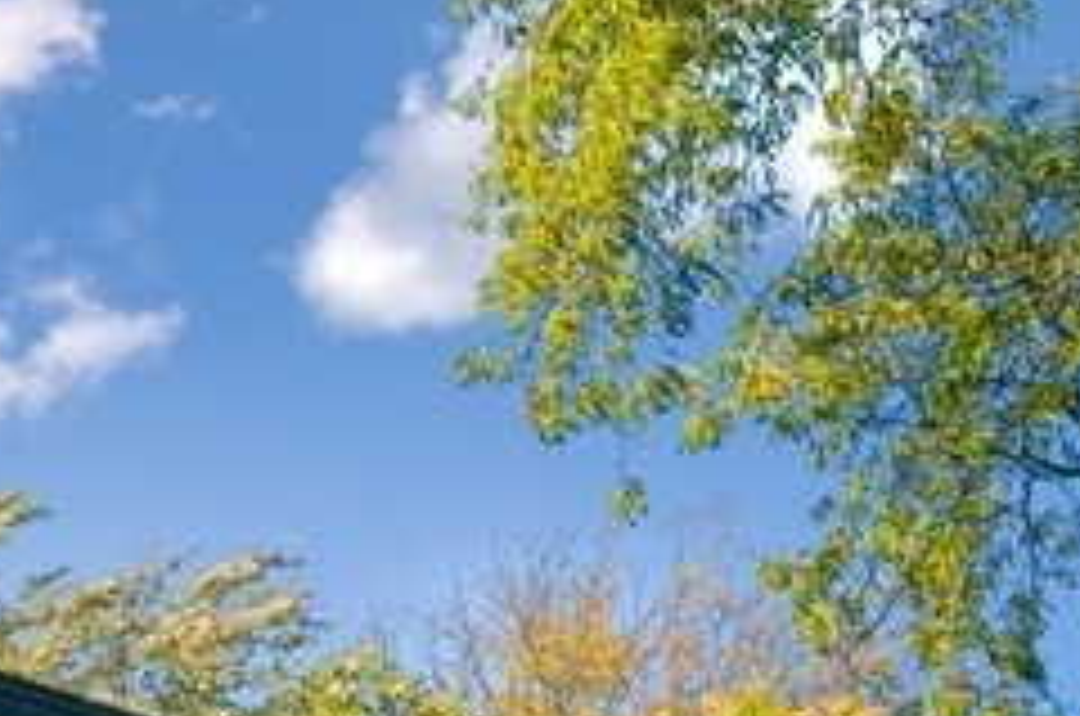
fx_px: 3593
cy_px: 1261
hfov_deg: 15.3
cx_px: -711
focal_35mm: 120
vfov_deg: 10.7
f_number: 8
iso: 200
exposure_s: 1/500
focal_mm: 32
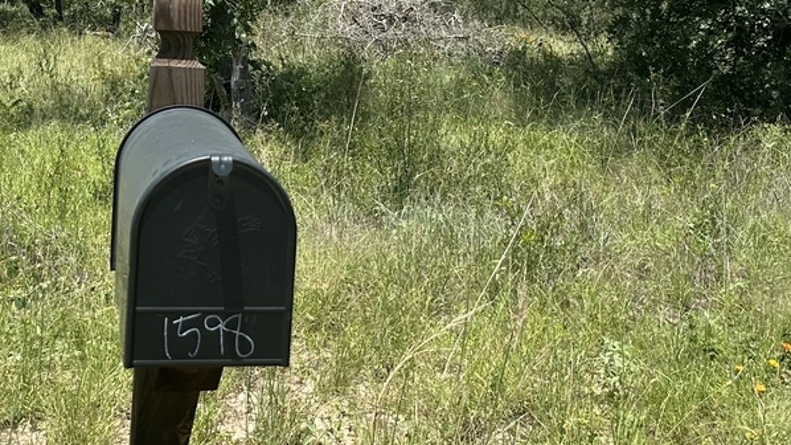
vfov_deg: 18.9
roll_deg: -1.5
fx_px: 1321
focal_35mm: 63
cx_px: 380
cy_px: 102
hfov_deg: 33.3
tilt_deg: -4.3
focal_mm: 6.86
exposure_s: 1/2809
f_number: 1.78
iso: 80
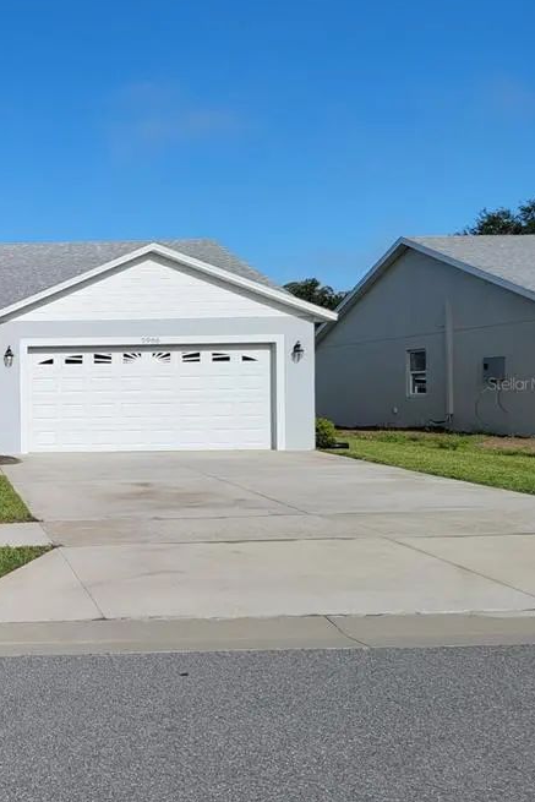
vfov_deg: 49.5
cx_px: -65
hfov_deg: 30.4
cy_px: 383
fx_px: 869
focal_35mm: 39
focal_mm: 6.7
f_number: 1.8
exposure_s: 1/1232
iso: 16
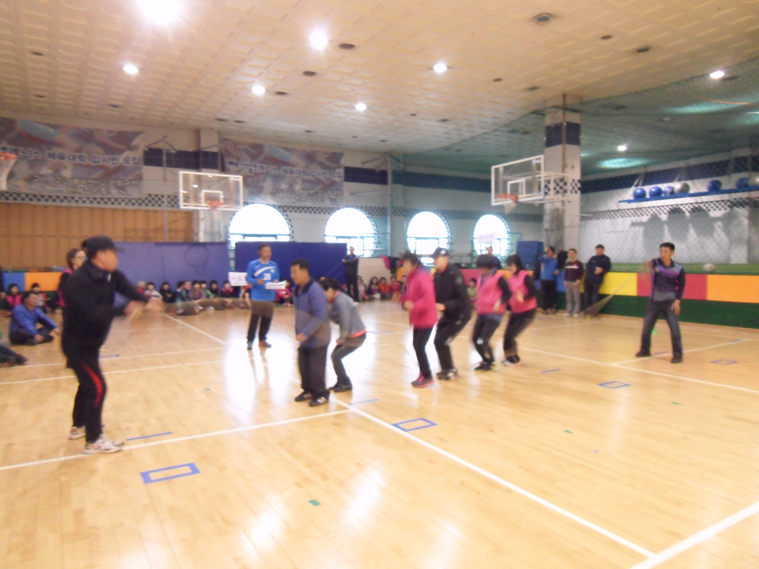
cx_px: 380
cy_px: 284
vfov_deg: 56.8
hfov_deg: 71.6
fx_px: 526
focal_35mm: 24
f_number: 2.8
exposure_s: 1/15
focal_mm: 4.3
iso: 400
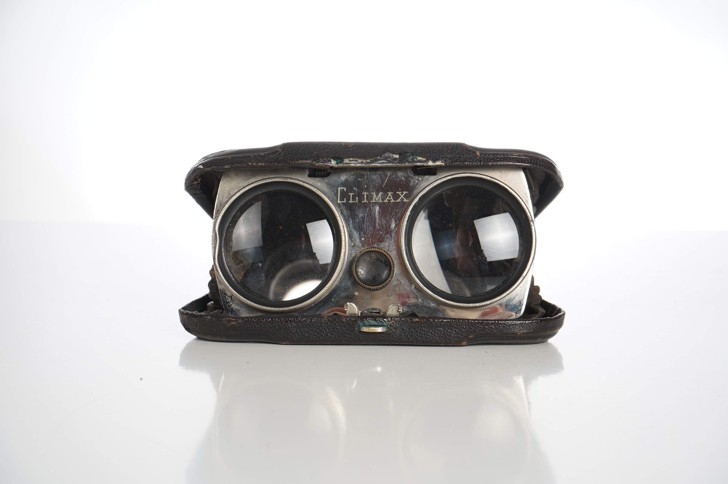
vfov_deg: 19.4
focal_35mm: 70
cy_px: 242
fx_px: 1414
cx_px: 364
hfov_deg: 28.9
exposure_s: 1/160
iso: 200
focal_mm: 70
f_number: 16
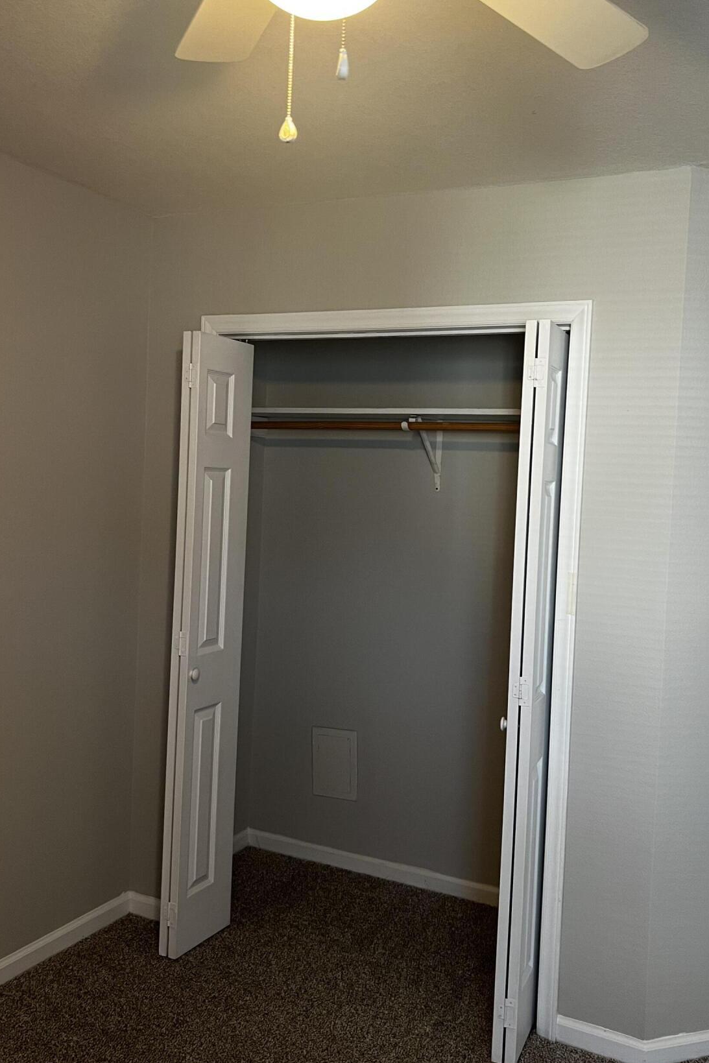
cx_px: 387
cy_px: 503
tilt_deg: -1.5
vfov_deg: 57.2
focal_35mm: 33
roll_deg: -2.6
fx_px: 975
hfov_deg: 39.9
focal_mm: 5.7
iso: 125
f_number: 1.5
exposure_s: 1/60
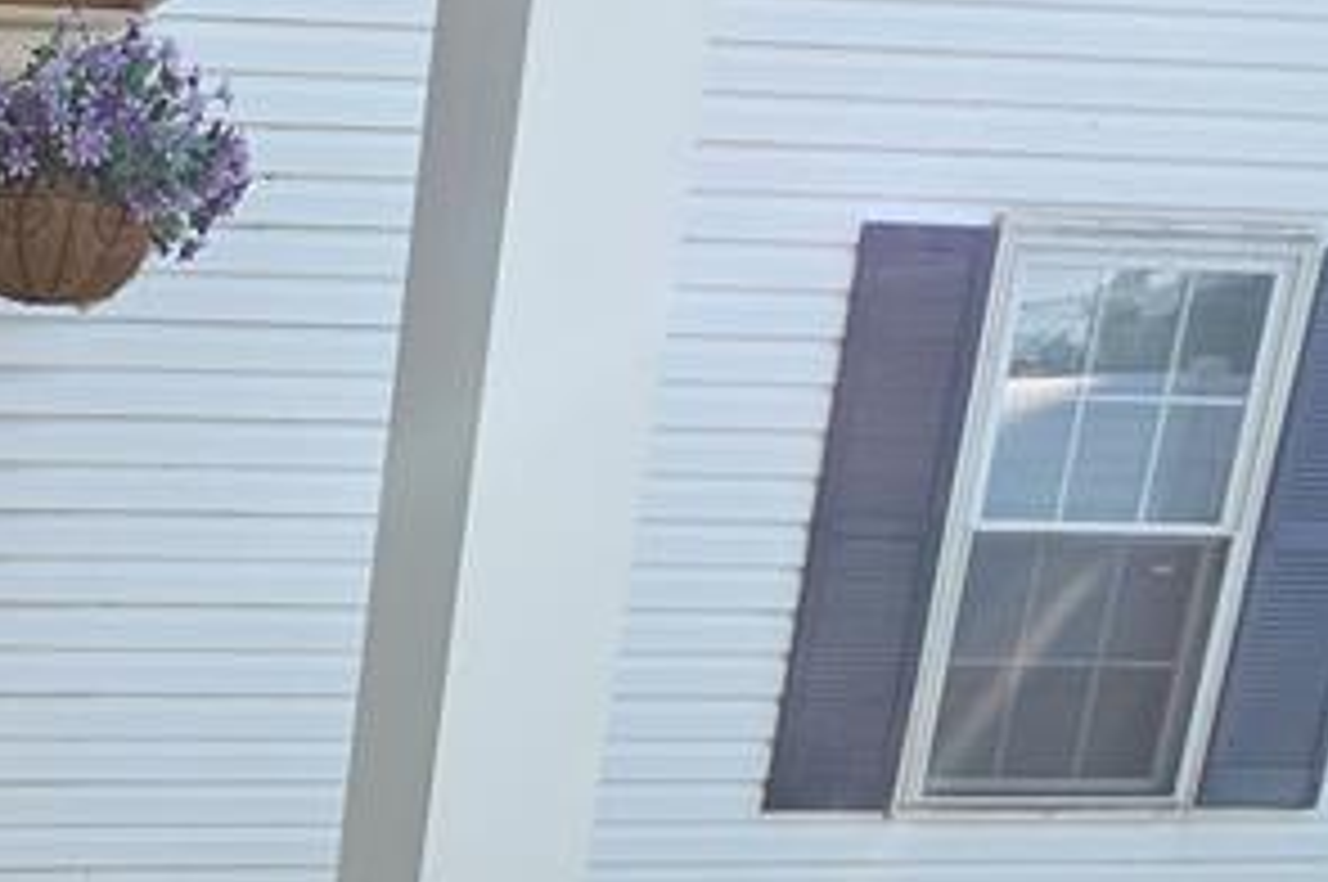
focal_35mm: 47
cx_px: -306
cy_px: 927
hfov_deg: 33.3
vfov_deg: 26.7
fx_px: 1732
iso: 20
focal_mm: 2.2
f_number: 1.9
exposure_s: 1/184
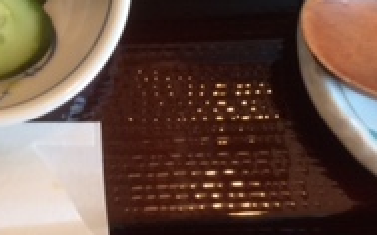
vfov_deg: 11.7
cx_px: -60
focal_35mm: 104
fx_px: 1068
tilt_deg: -57.8
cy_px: -171
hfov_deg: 19.0
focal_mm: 4.15
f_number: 2.2
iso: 40
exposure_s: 1/30
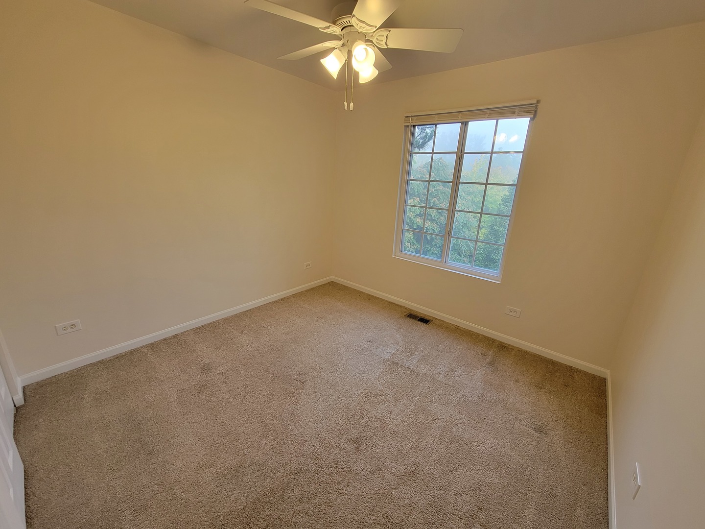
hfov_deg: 106.2
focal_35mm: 13
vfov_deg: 89.9
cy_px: 264
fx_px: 265
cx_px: 352
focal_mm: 2.2
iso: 125
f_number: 2.2
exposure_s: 1/60
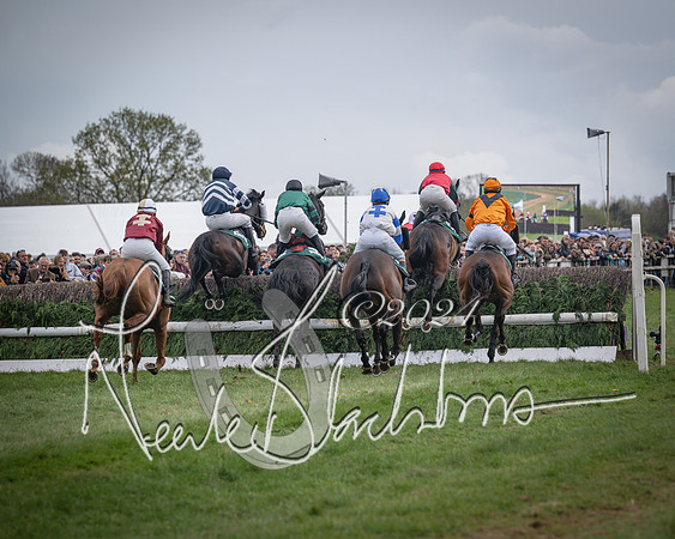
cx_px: 431
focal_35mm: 253
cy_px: 284
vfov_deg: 6.1
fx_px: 5053
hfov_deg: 7.6
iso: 400
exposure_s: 1/800
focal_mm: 210
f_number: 5
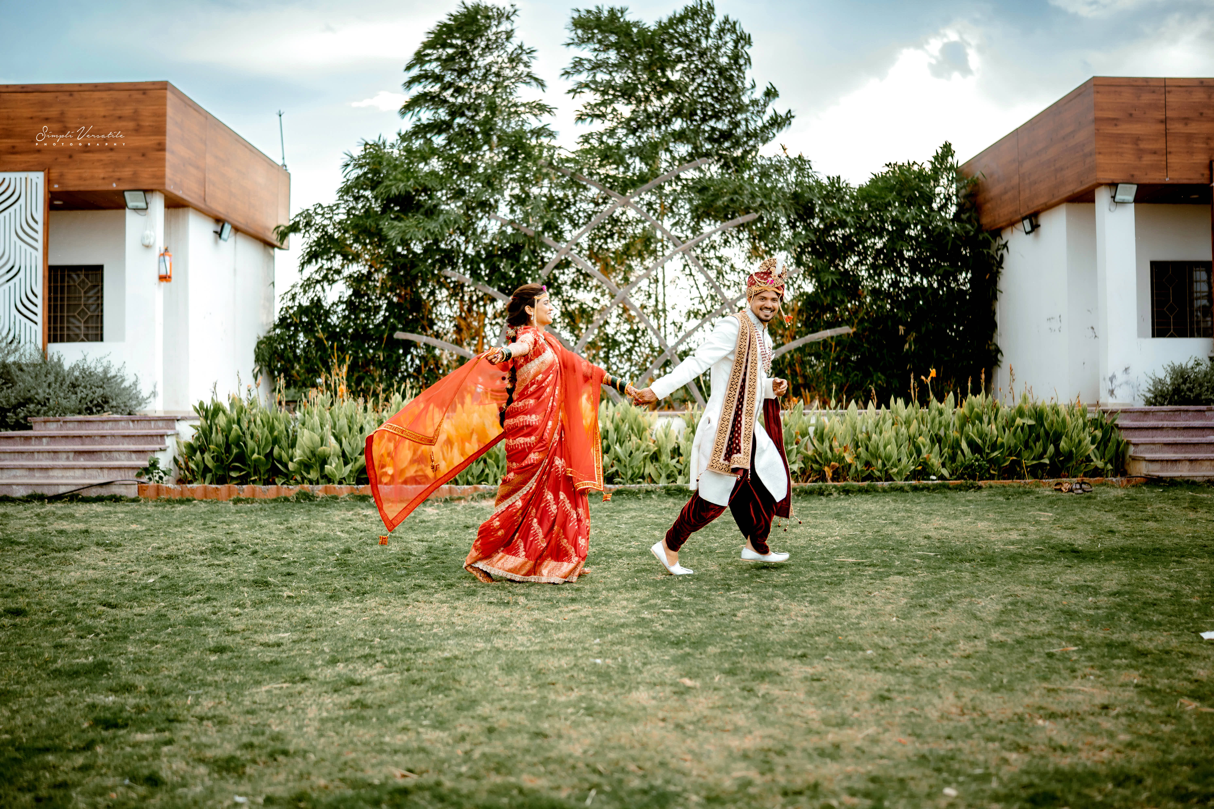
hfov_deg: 54.4
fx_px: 1180
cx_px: 607
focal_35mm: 35
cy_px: 404
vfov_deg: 37.9
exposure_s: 1/1000
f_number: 1.4
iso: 100
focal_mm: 35
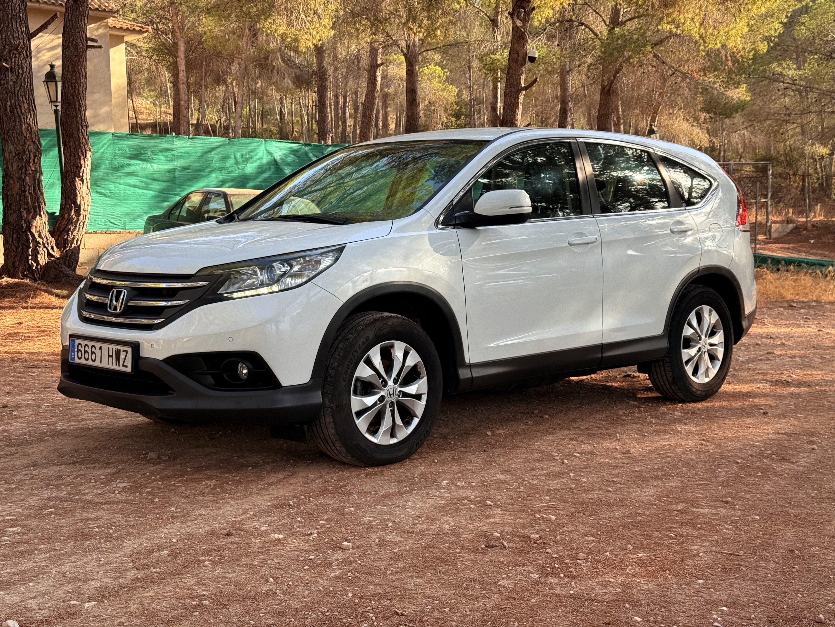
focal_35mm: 48
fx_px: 1158
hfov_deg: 39.7
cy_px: 314
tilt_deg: -4.2
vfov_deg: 30.3
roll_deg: +1.0
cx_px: 418
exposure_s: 1/499
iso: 64
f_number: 1.78
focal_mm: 6.76
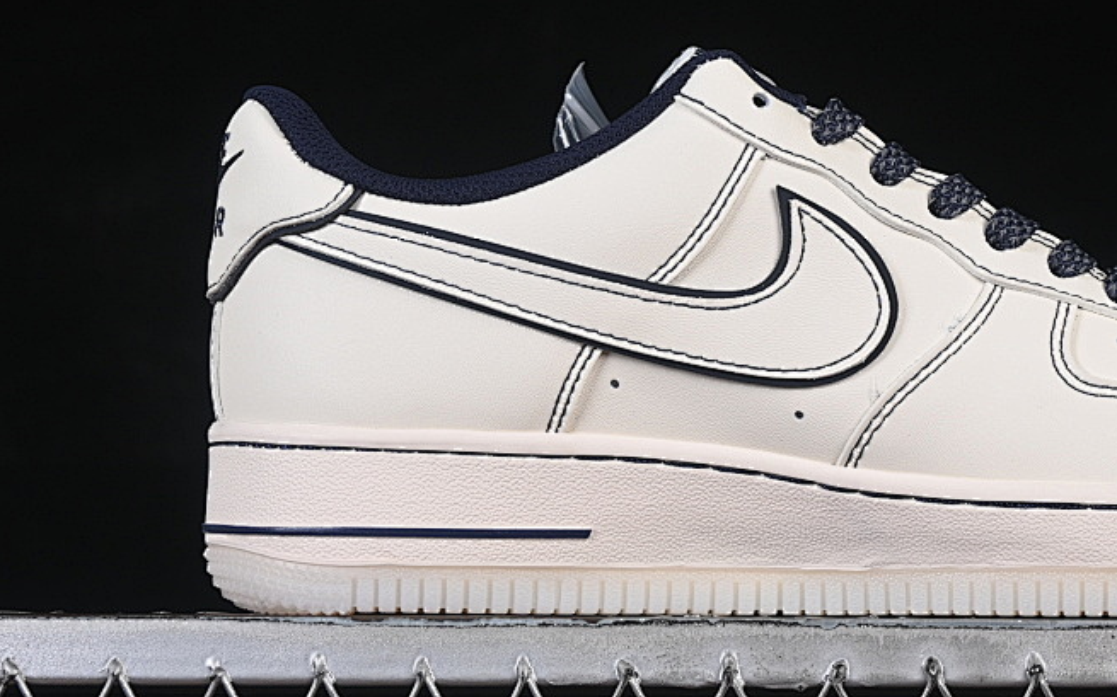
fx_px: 3835
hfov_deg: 16.5
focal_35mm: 126
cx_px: 849
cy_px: 239
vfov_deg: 10.4
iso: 160
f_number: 8
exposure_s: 1/80
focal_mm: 50
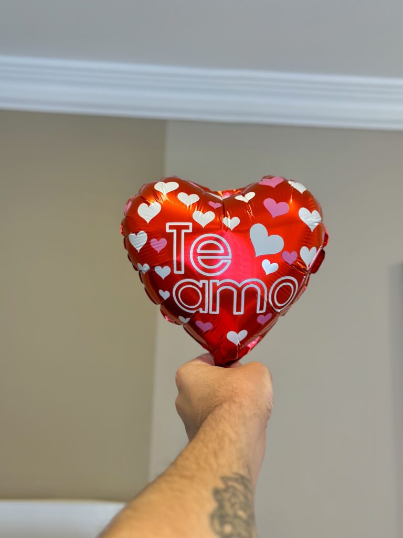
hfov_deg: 30.3
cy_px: 269
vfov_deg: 39.7
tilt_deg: +13.2
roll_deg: -2.2
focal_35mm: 48
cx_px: 202
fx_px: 745
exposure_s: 1/120
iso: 80
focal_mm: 6.86
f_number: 1.78
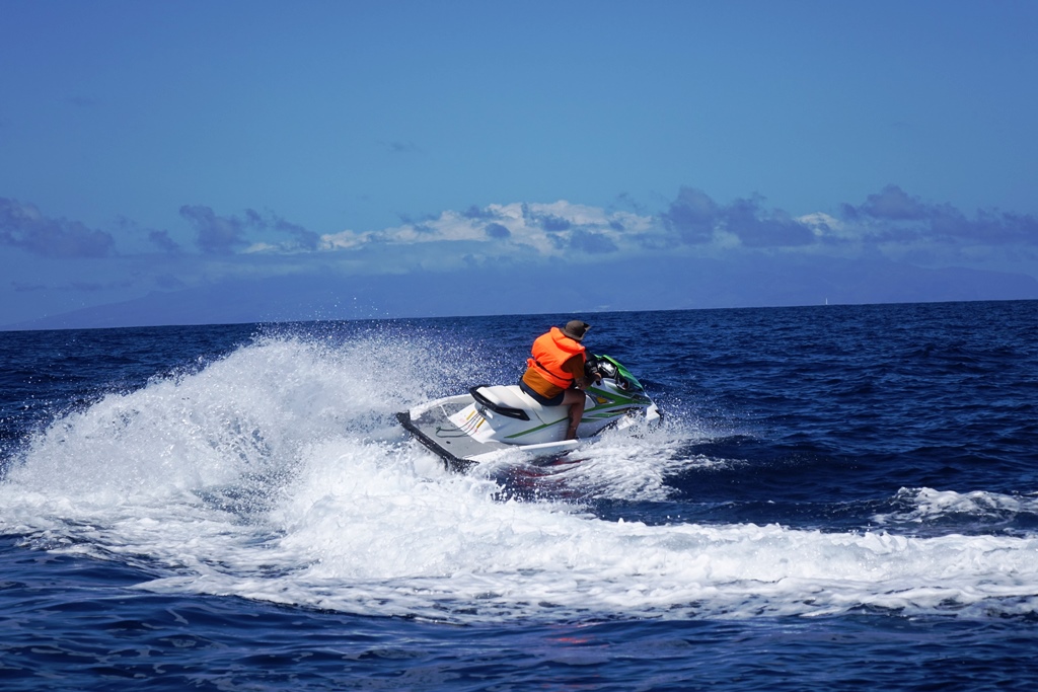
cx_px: 519
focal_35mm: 100
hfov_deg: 20.4
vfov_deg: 13.7
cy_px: 346
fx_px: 2884
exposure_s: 1/1250
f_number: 5.6
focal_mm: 36.77
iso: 125
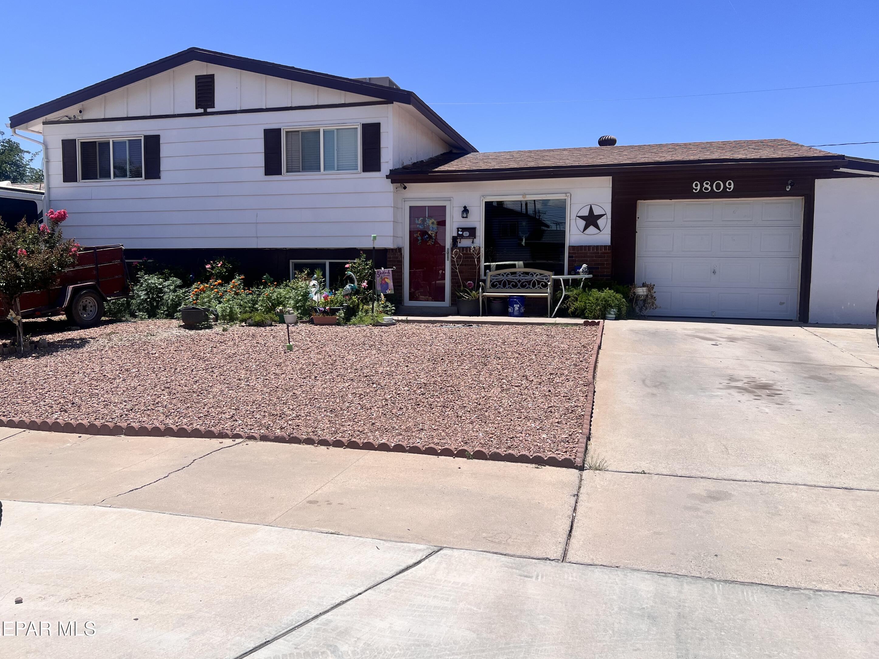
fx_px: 686
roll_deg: -0.7
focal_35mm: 27
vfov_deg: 51.3
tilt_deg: -4.4
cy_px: 318
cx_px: 441
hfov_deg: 65.3
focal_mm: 5.7
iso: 50
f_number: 1.5
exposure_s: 1/6579
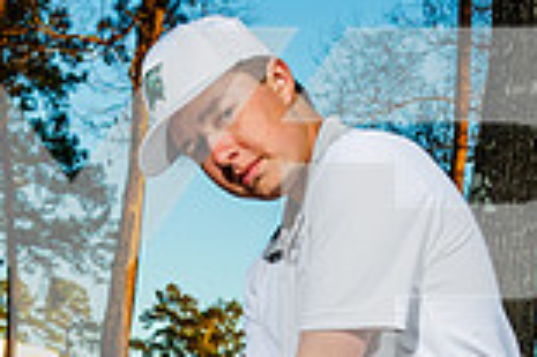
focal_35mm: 120
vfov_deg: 10.7
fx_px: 1788
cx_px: 225
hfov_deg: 17.1
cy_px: 633
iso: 100
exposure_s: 1/125
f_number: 10
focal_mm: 32
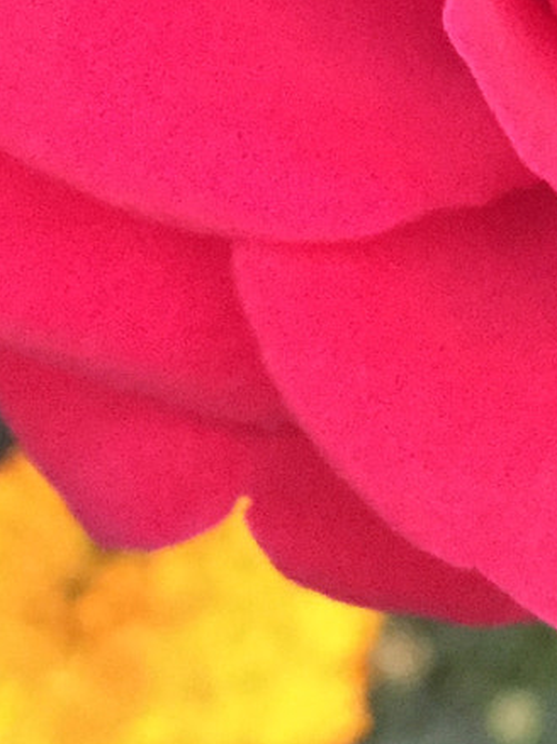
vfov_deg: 17.4
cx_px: 678
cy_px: -219
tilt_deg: -58.4
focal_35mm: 106
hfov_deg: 13.5
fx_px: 2276
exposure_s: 1/17
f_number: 2.2
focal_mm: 4.15
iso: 400
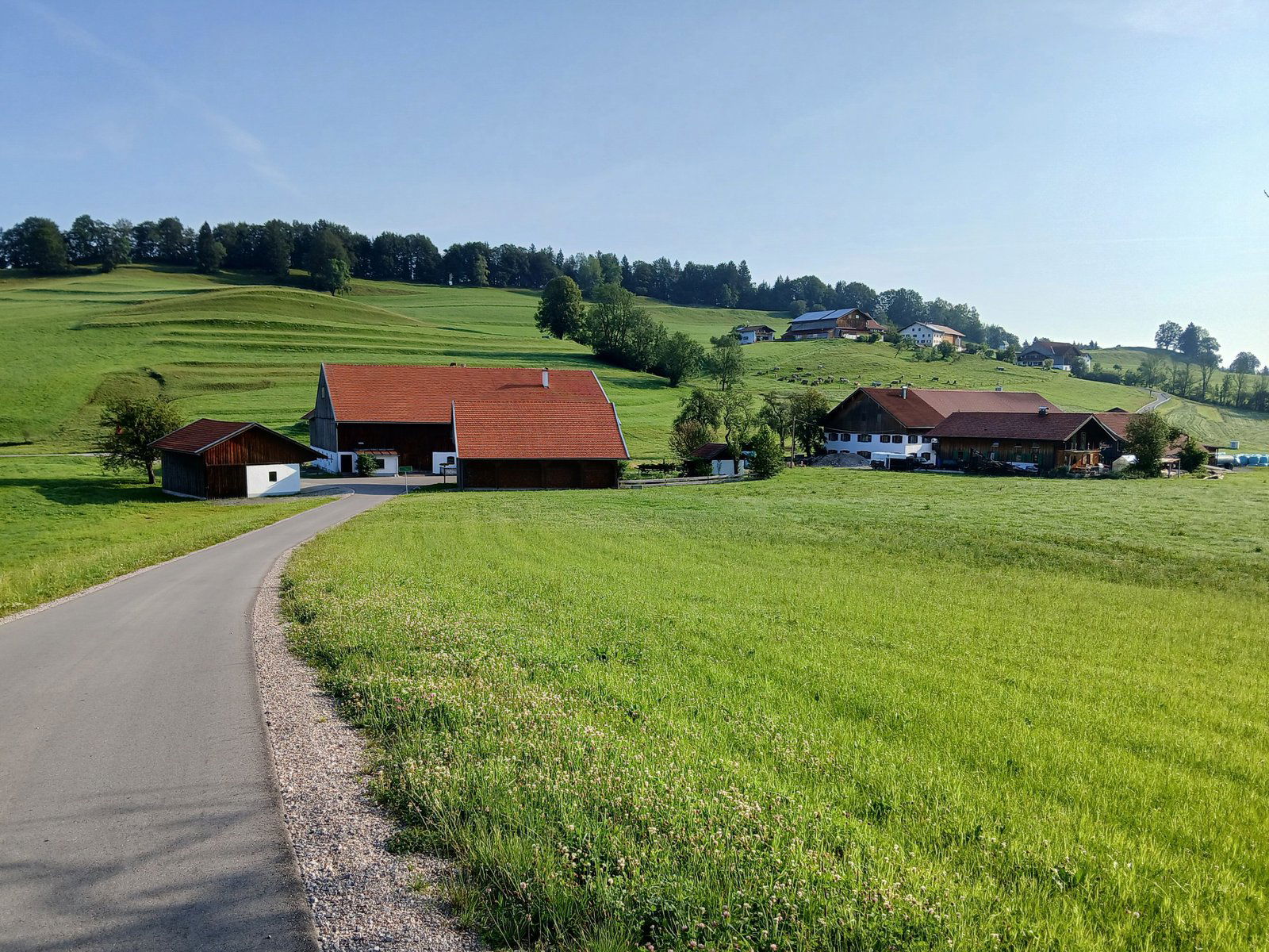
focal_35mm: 26
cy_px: 476
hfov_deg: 67.3
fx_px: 953
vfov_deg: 53.1
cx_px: 634
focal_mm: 3.98
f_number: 1.8
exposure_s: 1/614
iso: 20
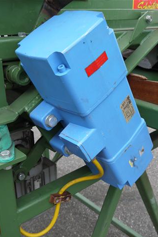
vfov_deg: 46.4
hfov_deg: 31.7
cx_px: 102
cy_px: 119
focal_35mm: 42
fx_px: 276
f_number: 4.5
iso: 100
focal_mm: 15
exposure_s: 1/200
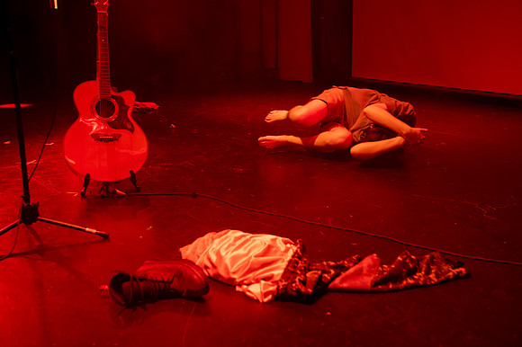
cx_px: 261
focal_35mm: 51
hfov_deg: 39.2
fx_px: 733
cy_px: 174
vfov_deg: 26.7
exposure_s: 1/125
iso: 4000
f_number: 4
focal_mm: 46
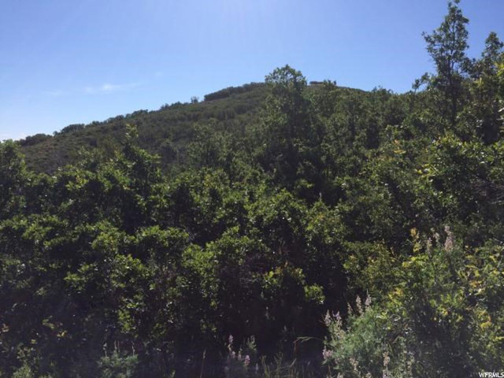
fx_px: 422
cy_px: 189
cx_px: 252
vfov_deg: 48.2
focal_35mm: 29
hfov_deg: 61.7
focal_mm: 4.15
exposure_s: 1/3731
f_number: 2.2
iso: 32
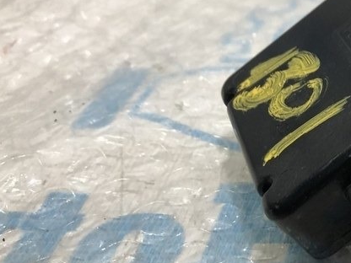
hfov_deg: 25.4
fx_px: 700
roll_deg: +5.3
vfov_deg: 21.3
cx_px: 418
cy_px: 126
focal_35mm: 69
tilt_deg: -34.2
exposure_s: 1/33
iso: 32
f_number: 1.8
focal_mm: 4
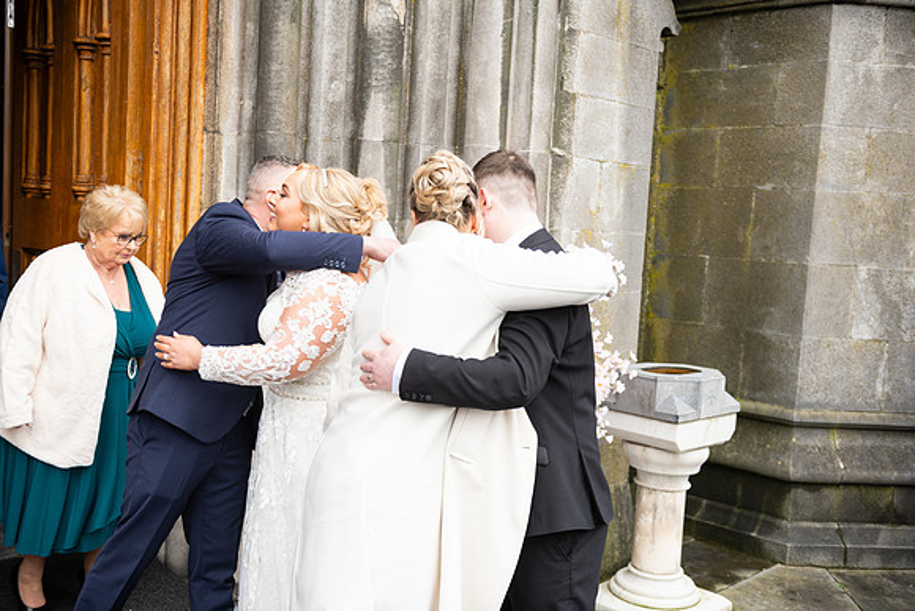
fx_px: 966
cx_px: 458
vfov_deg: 35.1
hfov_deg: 50.7
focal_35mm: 38
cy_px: 306
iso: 125
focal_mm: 38
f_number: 3.5
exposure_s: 1/160
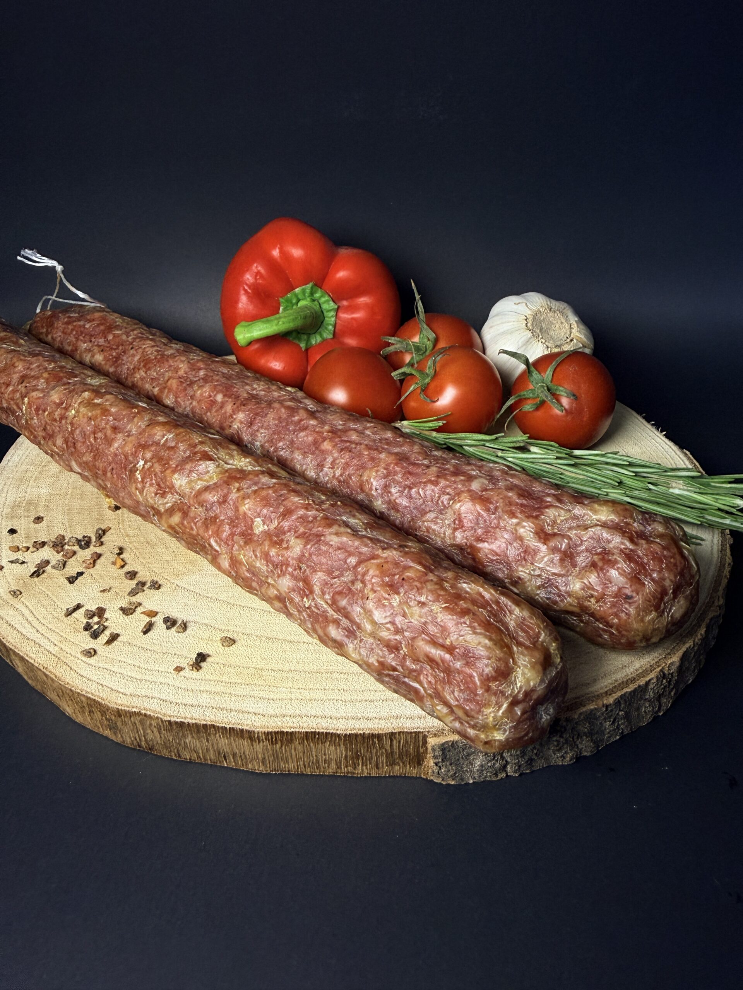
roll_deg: +0.3
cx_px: 372
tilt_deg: -31.5
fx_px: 687
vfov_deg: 71.6
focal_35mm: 24
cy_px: 495
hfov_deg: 56.8
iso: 100
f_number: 2.2
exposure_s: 1/99
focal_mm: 2.22
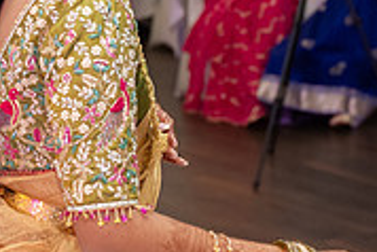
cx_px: -87
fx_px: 1551
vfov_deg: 9.2
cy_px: 20
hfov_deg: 13.4
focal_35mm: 148
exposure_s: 1/160
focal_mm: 45
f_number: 4
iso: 1250
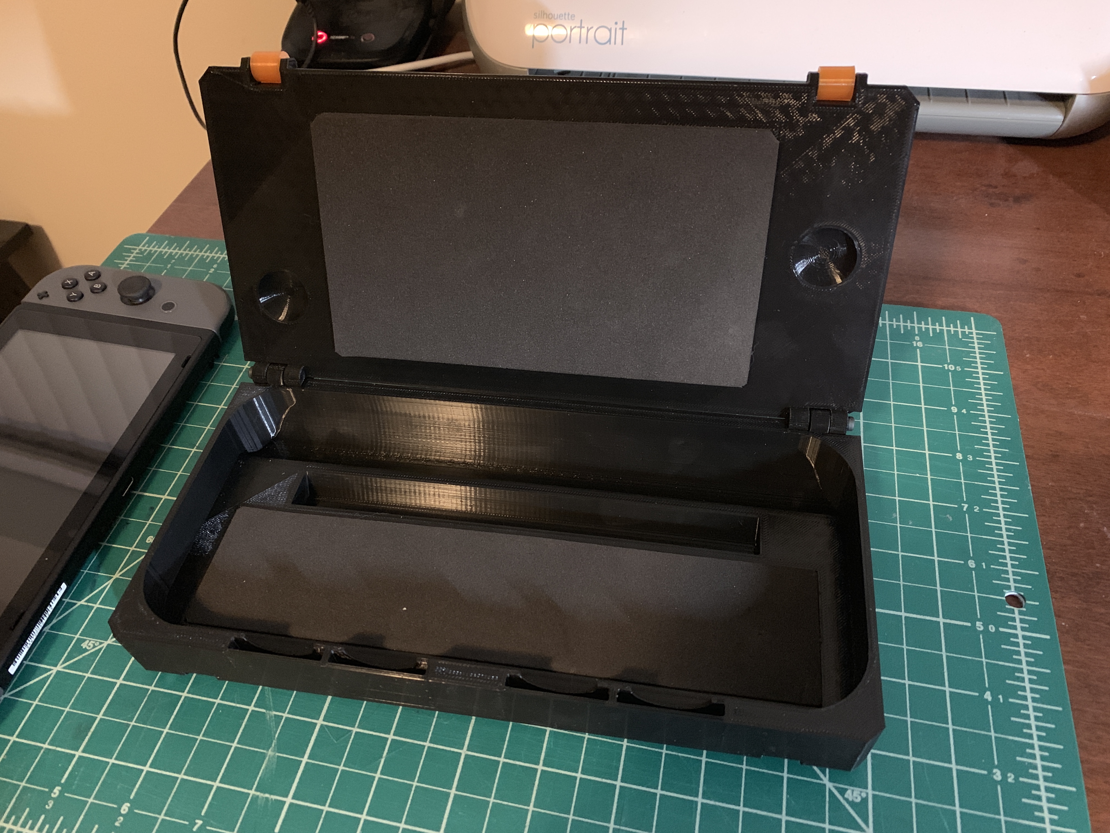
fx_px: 834
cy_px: 416
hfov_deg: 67.3
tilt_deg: -48.0
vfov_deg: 53.1
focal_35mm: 26
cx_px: 555
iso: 800
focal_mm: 4.25
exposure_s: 1/18
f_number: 1.8
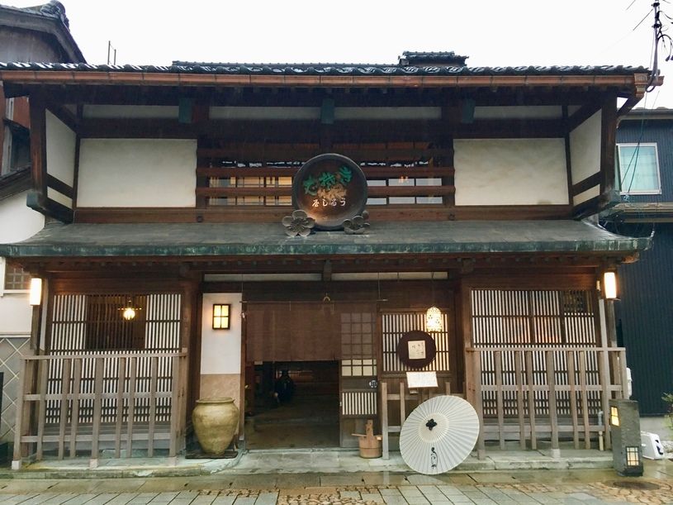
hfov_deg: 61.7
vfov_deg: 48.2
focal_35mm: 29
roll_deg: +1.2
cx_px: 336
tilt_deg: +9.9
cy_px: 252
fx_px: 564
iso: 100
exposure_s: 1/30
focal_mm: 4.15
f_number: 2.2
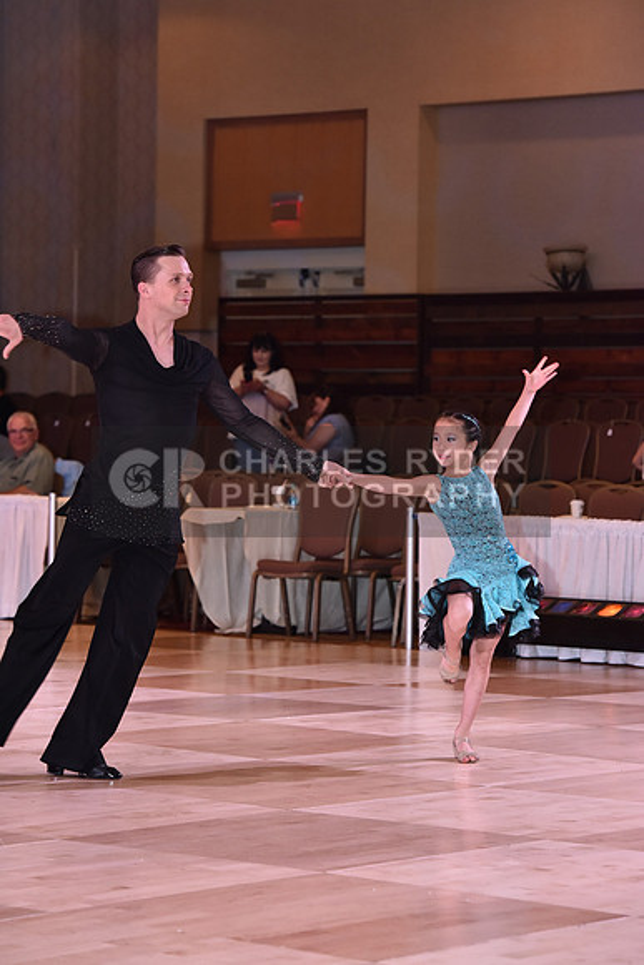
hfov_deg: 11.2
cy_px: 482
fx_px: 3271
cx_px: 322
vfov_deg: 16.8
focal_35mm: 122
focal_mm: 122
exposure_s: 1/250
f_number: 5.6
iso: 2000
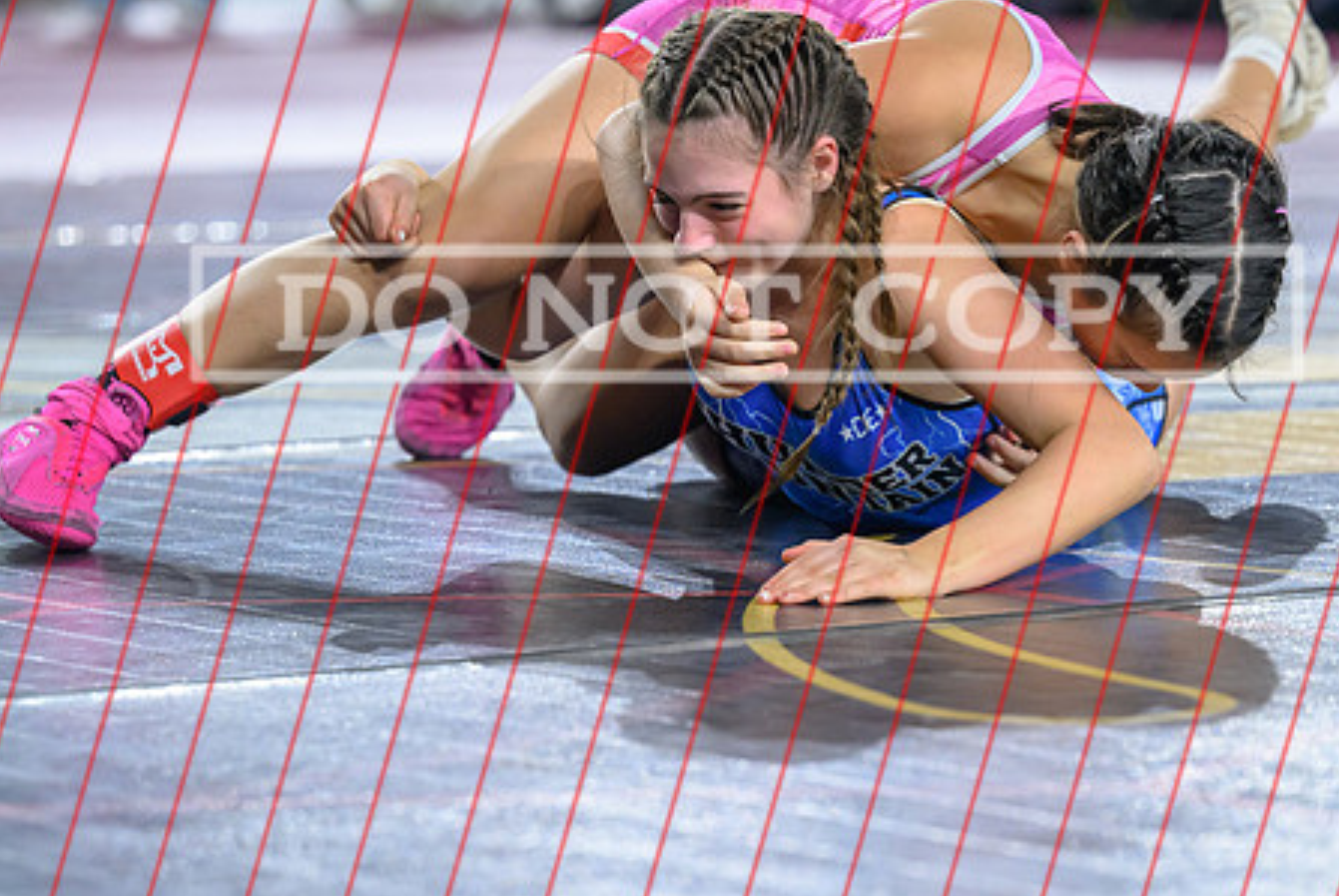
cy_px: 466
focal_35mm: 199
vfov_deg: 6.9
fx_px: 7409
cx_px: 930
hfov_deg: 10.3
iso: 2800
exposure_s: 1/800
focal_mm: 120
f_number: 3.2
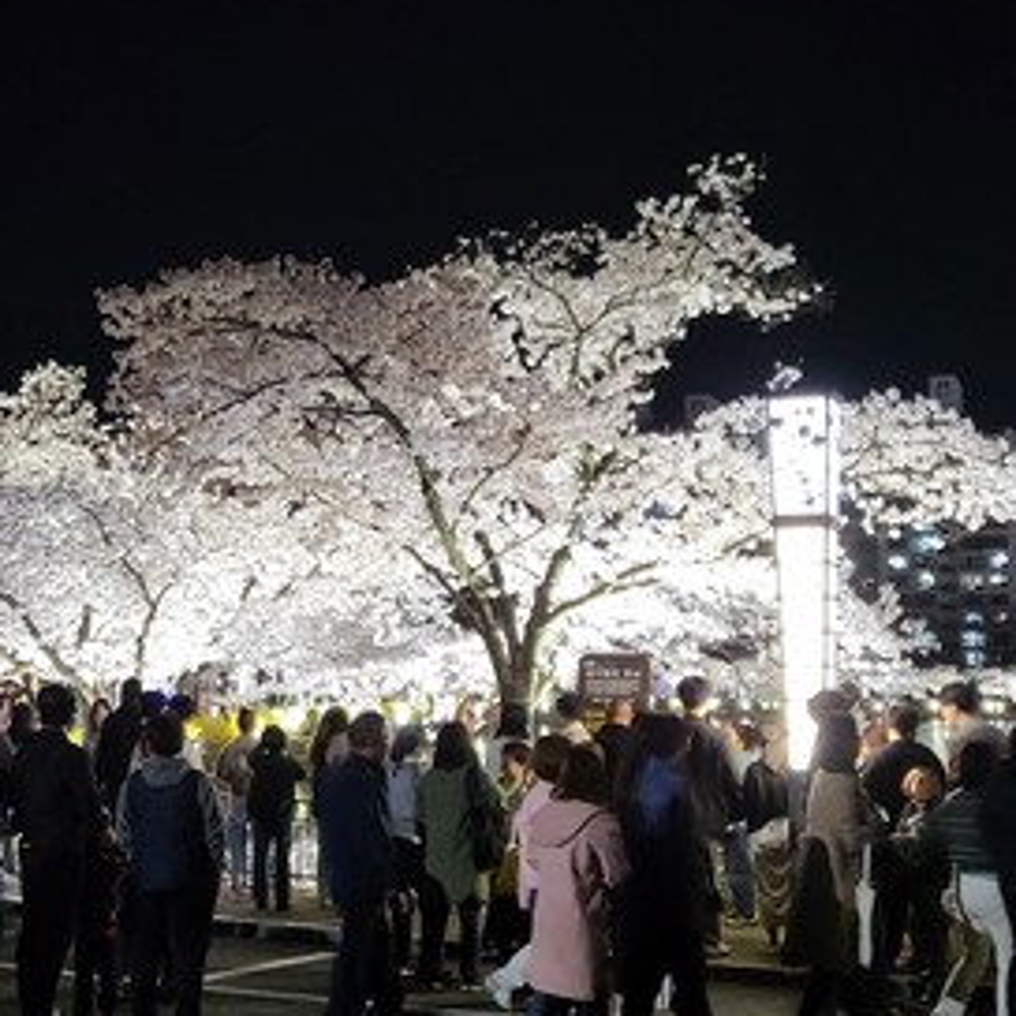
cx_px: 306
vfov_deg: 34.7
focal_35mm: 49
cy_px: 517
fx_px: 1627
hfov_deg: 34.2
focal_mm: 4.25
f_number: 1.8
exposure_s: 1/40
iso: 640
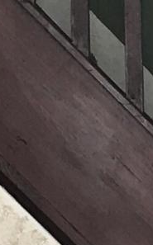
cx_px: 384
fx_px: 2006
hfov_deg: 4.3
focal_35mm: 300
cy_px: 387
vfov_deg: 6.9
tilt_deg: -7.7
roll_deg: +1.3
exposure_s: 1/30
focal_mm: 3.99
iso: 25
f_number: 1.8
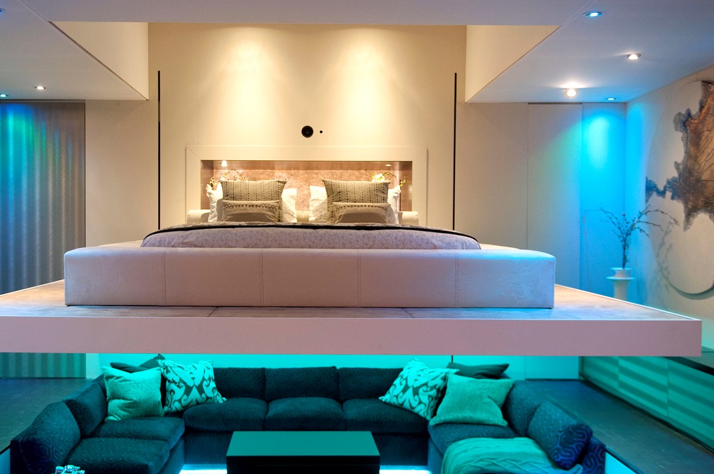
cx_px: 303
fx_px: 812
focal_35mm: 41
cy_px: 249
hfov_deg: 47.3
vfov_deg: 32.6
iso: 1000
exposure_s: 1/40
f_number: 3.2
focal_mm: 34
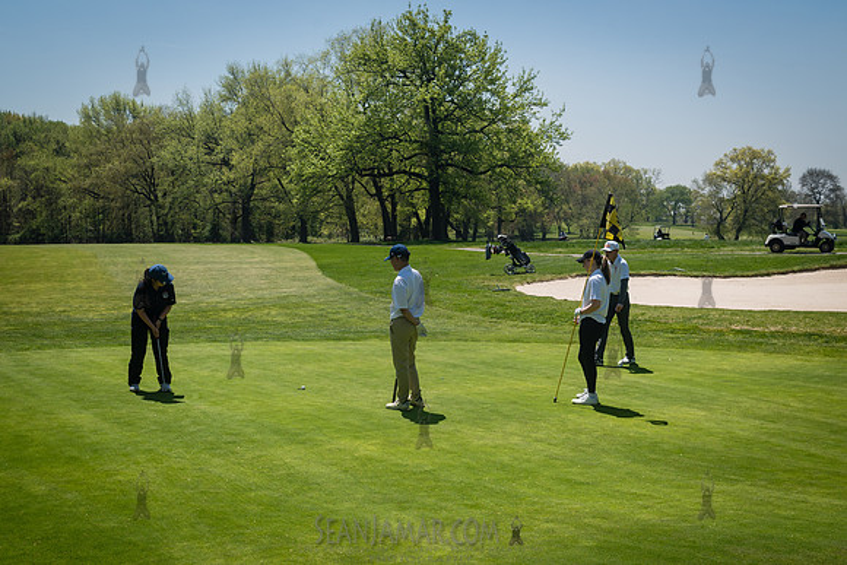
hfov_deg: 45.6
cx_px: 421
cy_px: 324
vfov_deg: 31.3
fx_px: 1008
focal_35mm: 43
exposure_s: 1/800
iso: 200
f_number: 7.1
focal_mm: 35
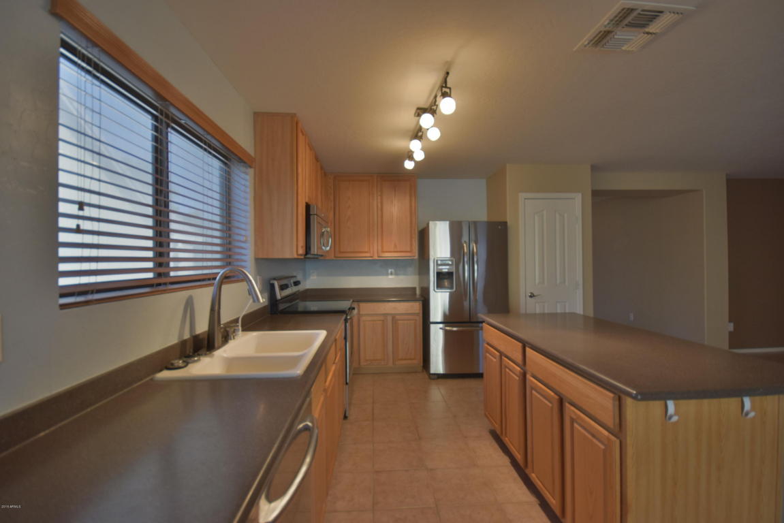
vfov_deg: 77.4
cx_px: 392
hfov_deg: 100.4
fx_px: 327
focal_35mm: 15
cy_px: 262
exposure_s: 1/60
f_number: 4
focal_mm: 10
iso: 800
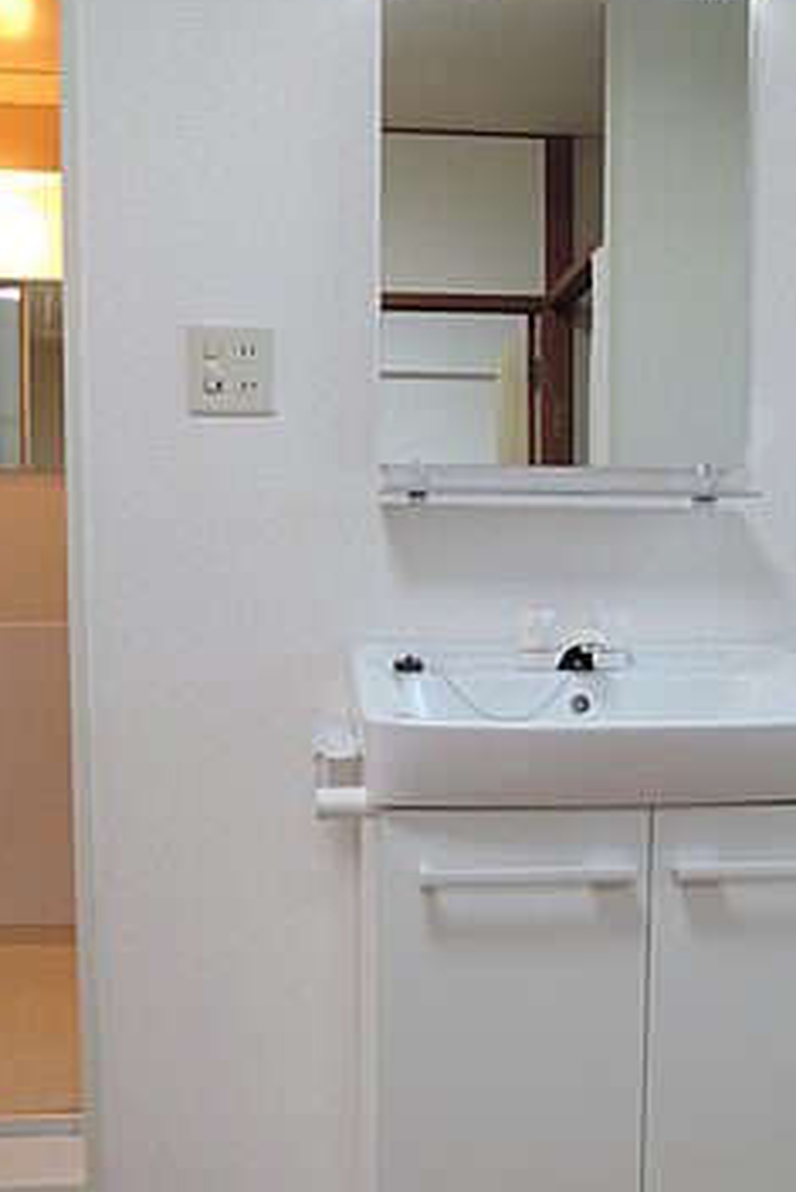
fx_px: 1126
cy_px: 654
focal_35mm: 34
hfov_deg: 38.9
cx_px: 406
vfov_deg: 55.7
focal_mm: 5.1
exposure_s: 1/30
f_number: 2.8
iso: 160
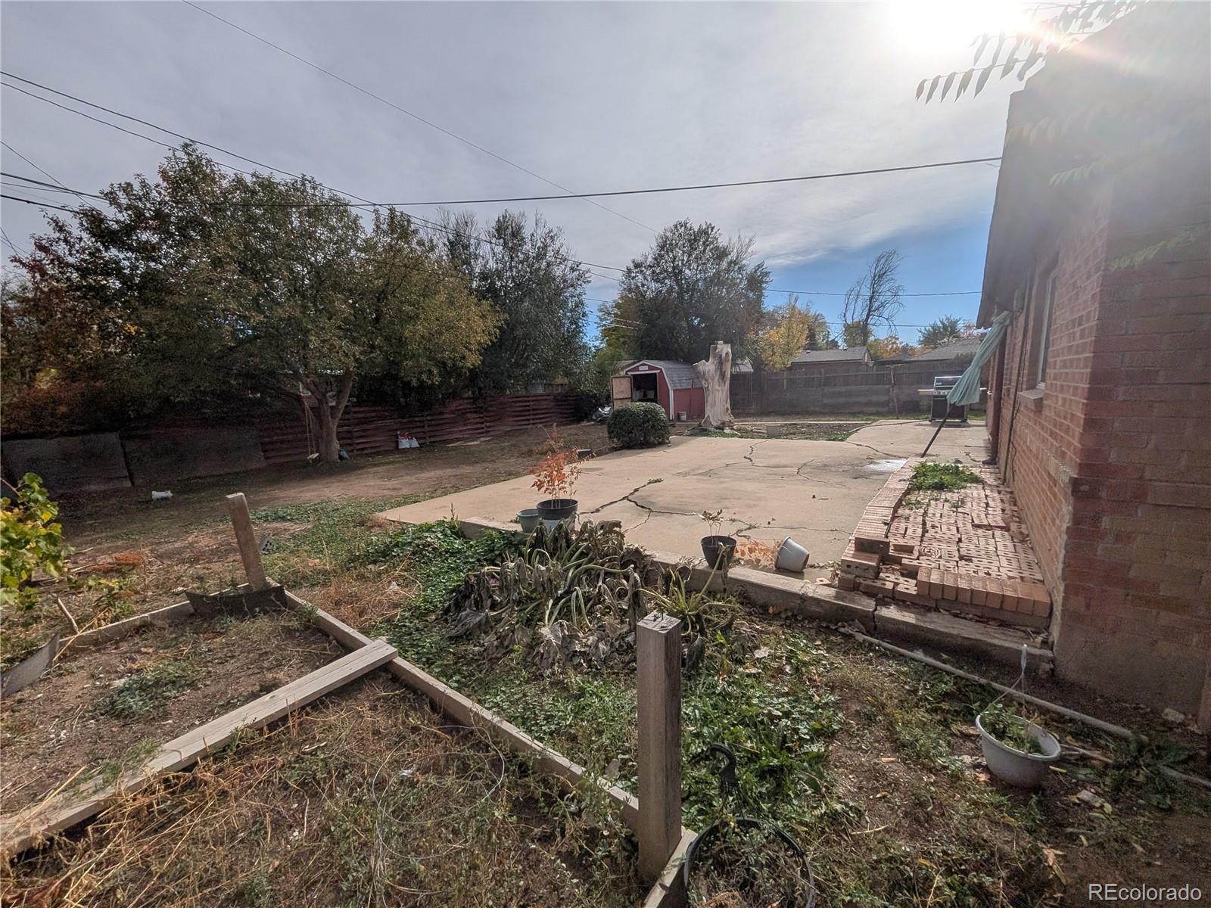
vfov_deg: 89.9
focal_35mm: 13
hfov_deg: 106.2
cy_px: 454
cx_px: 606
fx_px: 455
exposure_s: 1/6623
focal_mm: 1.54
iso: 28
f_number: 2.2
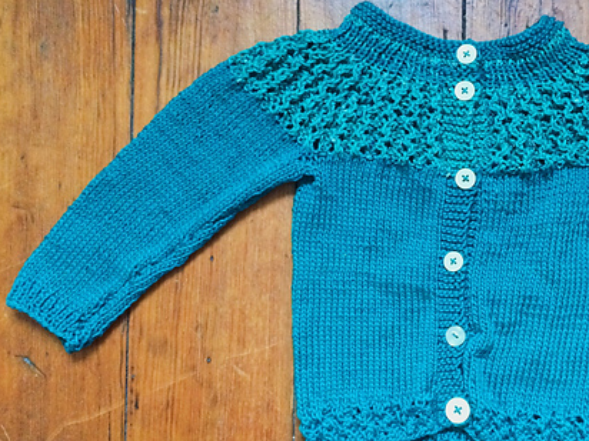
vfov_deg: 32.2
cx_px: 427
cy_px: 217
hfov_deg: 41.1
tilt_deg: -87.8
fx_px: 766
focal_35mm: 45
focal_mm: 4.15
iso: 320
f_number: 2.2
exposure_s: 1/15
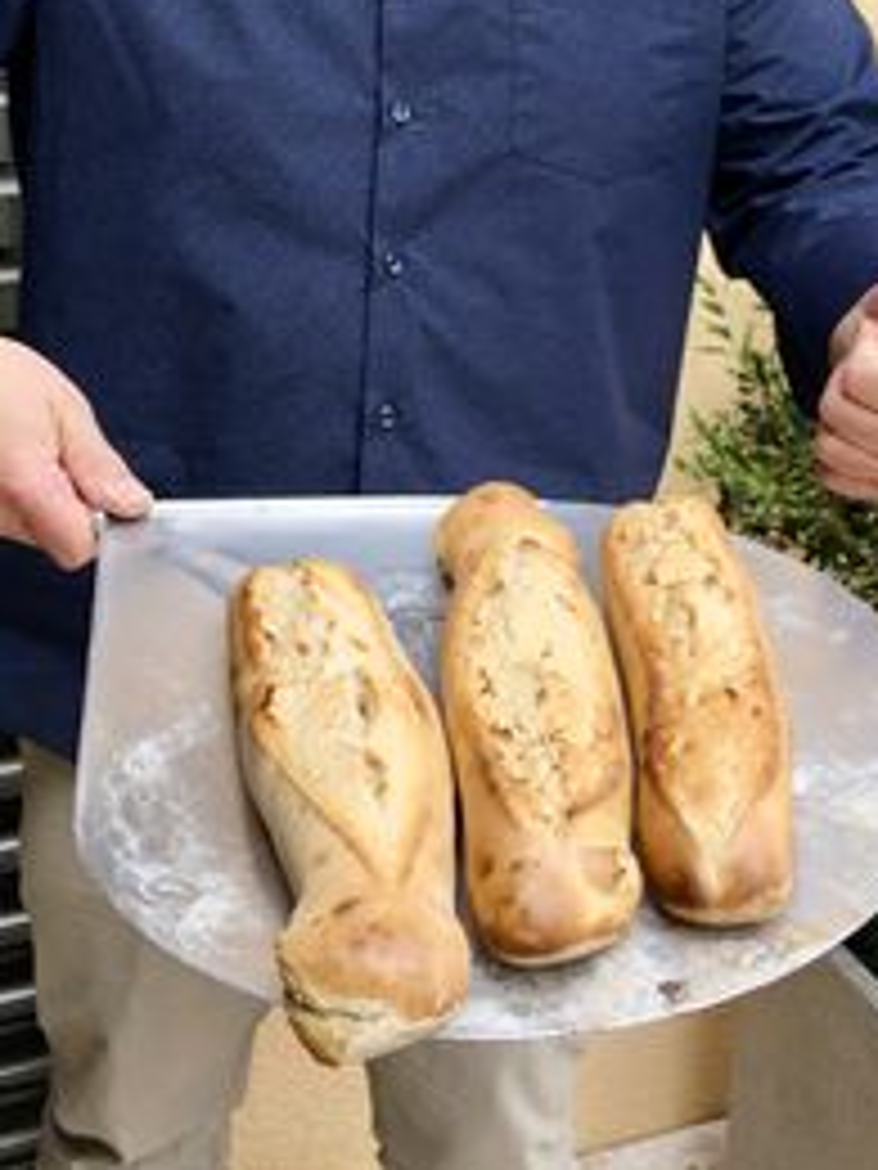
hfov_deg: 25.7
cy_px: 261
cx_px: 468
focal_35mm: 57
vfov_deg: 33.0
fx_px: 1928
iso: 25
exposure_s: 1/173
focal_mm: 4.15
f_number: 2.2
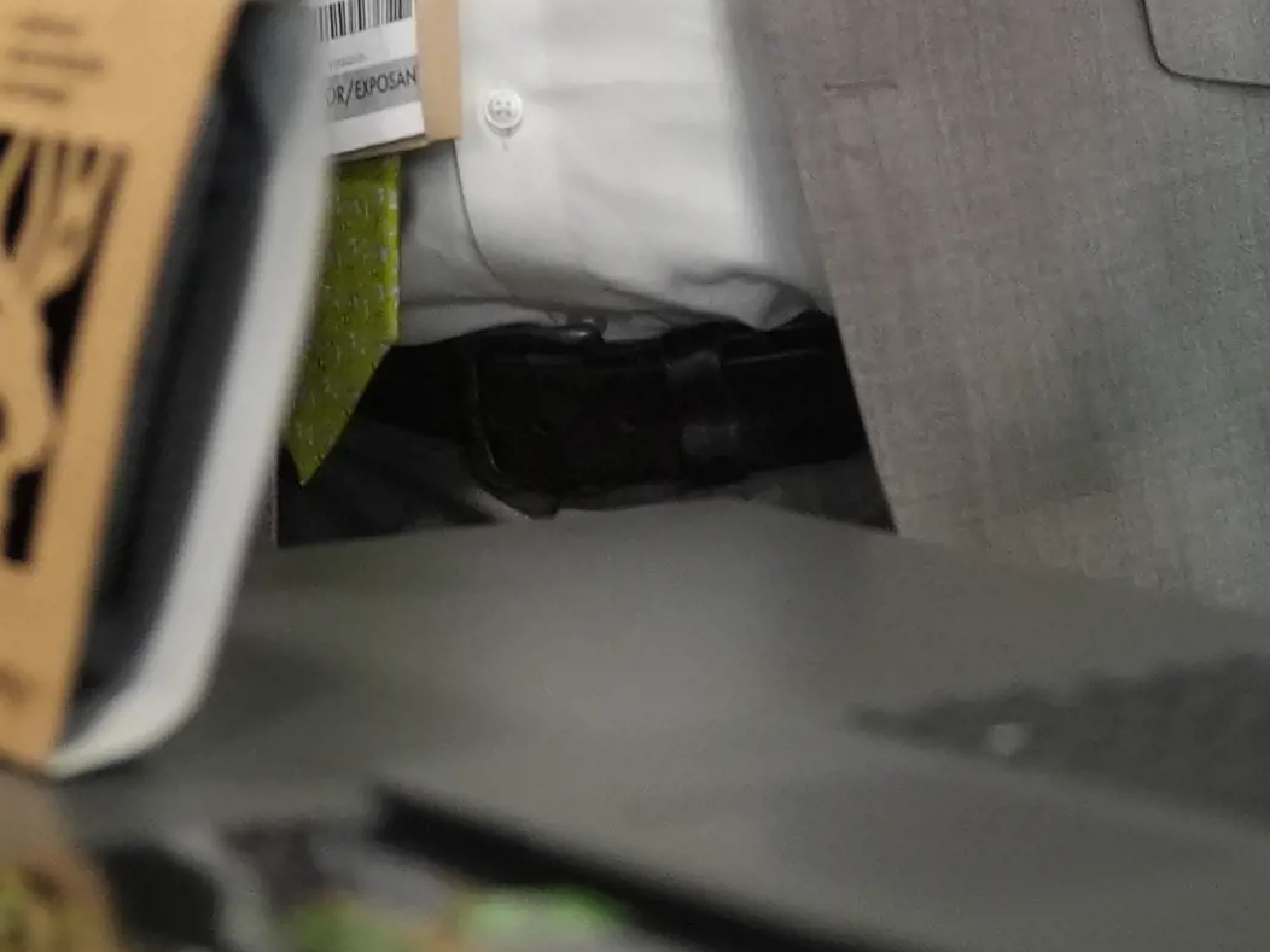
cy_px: -1129
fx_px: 7044
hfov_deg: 10.3
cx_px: 321
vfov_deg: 7.4
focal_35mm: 192
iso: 1250
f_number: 1.4
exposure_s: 1/640
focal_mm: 35
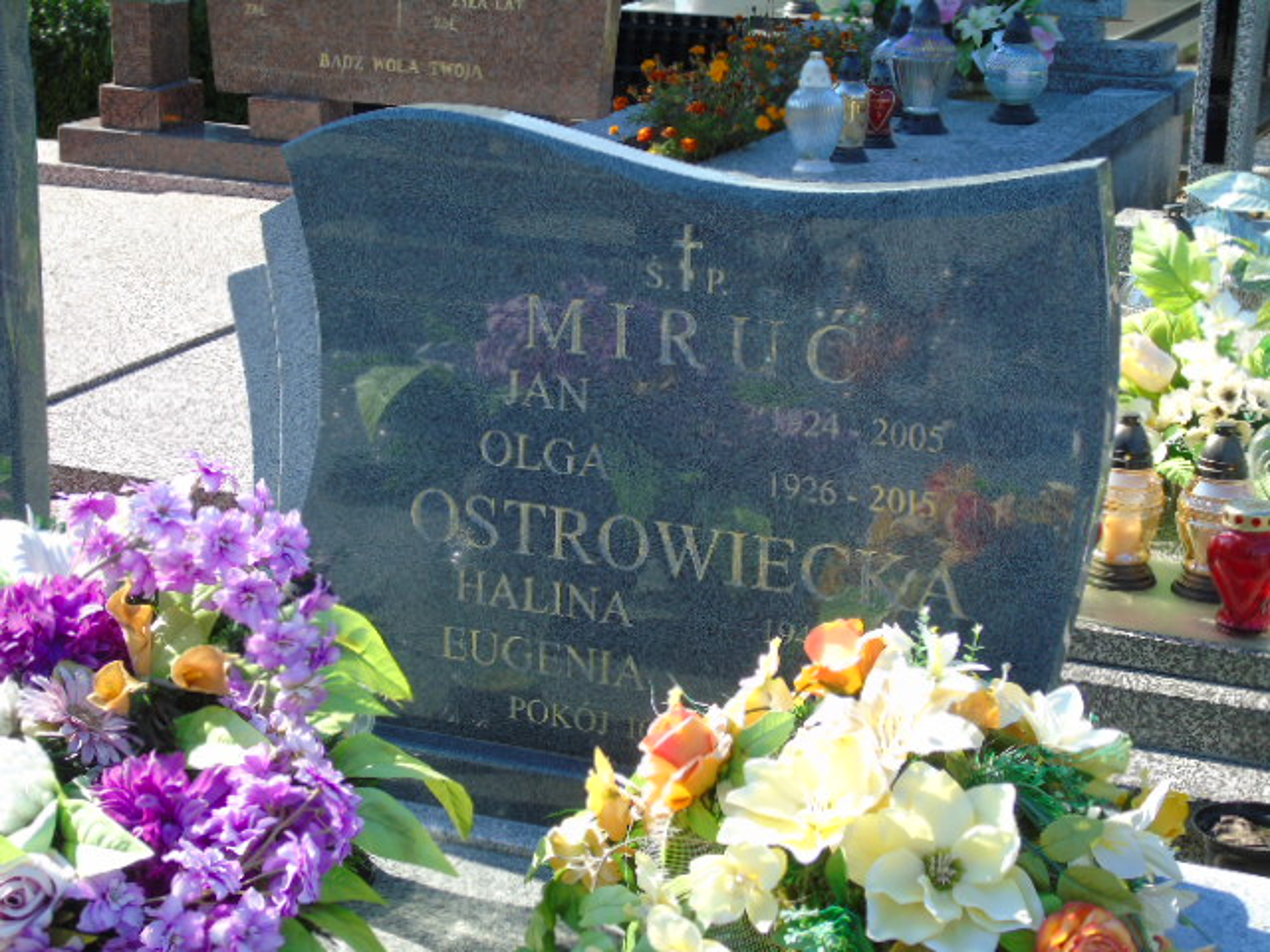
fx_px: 2605
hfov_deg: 27.4
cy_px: 476
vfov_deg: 20.7
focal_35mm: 71
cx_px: 635
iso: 80
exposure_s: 1/160
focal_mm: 13
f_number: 4.7
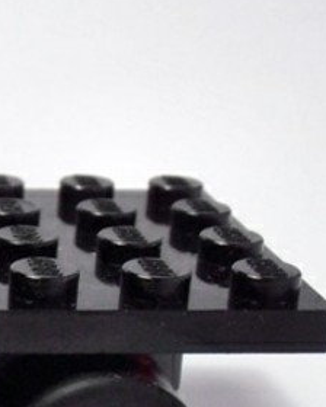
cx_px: -130
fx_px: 1399
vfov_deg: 16.5
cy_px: 296
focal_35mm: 116
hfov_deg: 12.7
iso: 80
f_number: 3.9
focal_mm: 6.61
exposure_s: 1/60
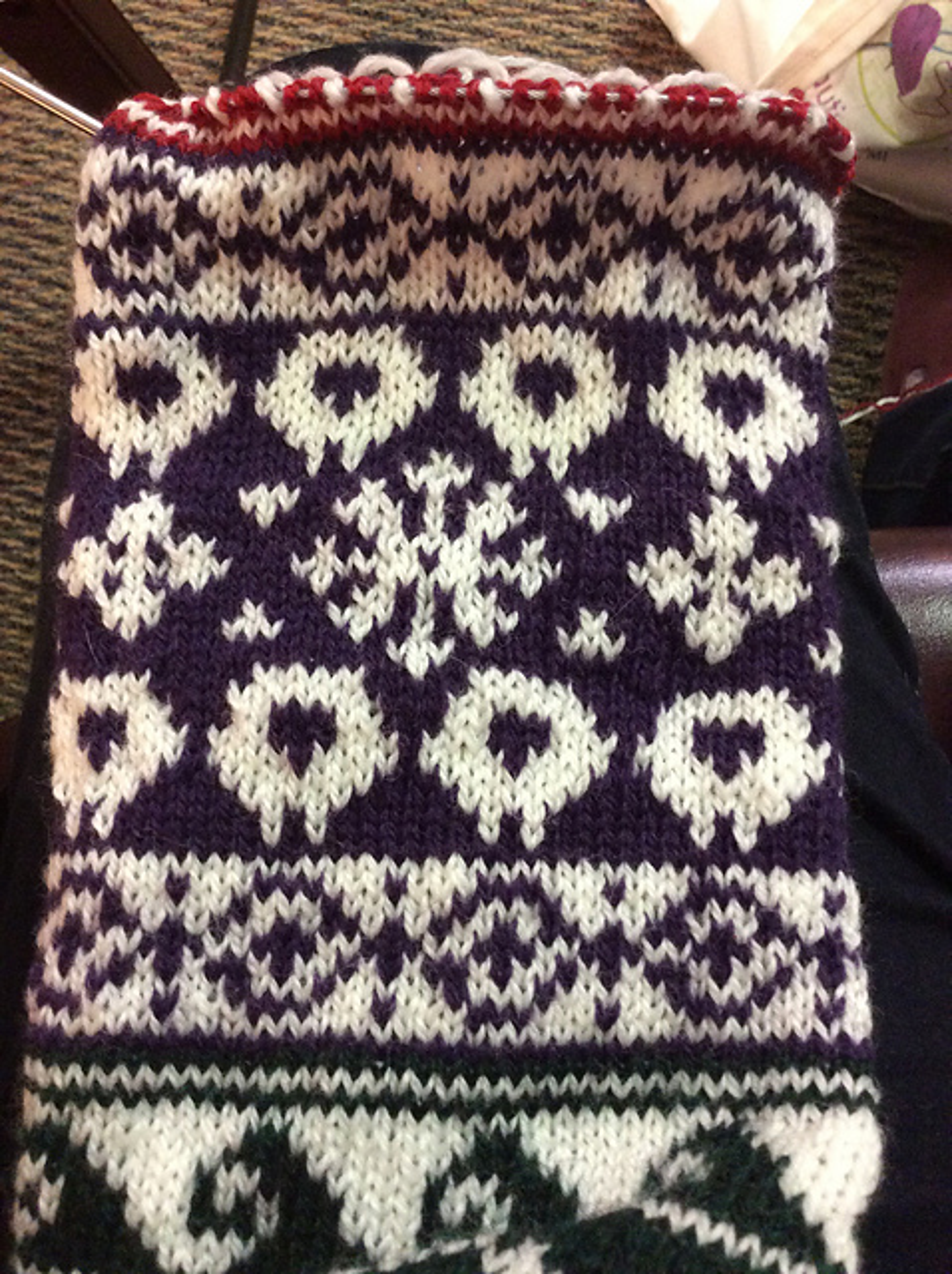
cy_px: 637
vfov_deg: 56.9
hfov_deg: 44.1
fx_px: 1177
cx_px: 476
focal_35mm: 32
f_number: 2.4
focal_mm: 3.3
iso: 320
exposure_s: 1/20
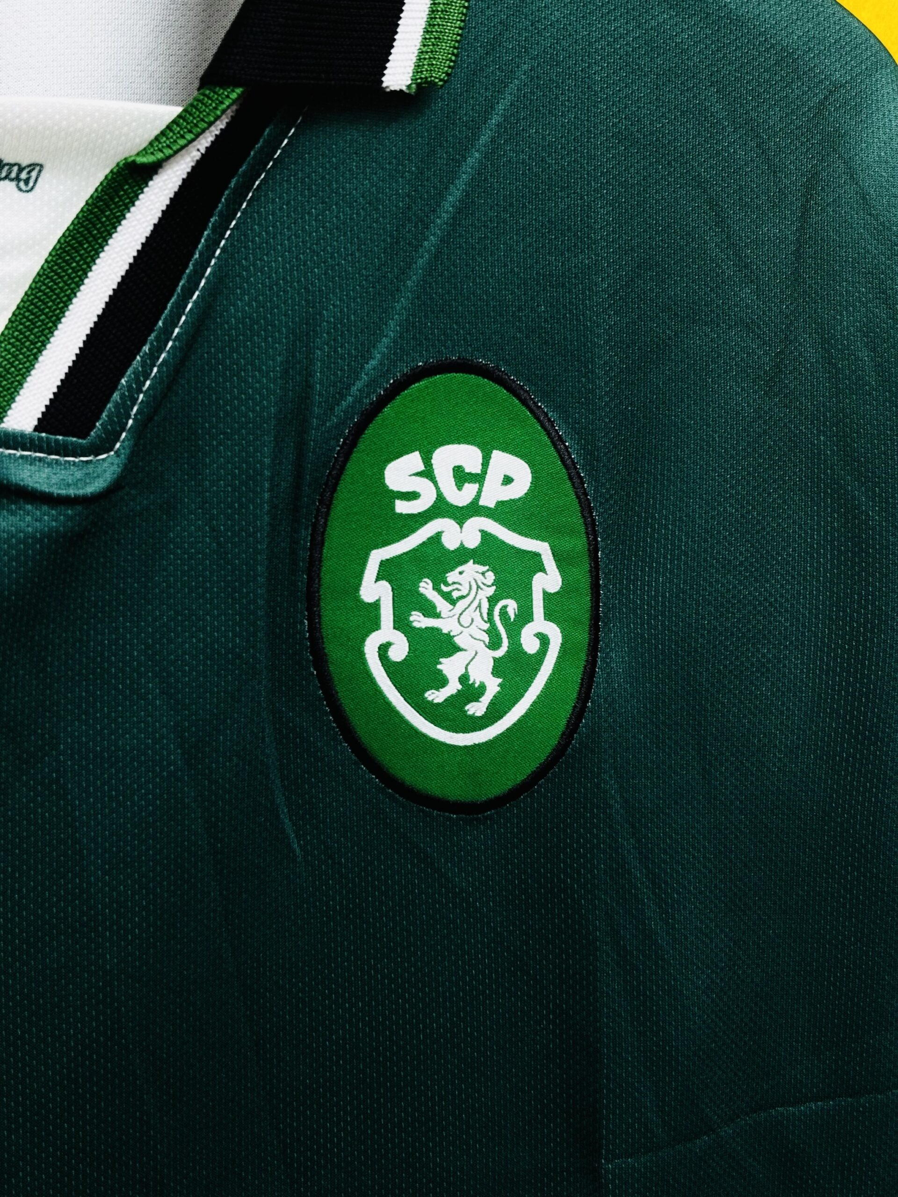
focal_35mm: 52
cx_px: 449
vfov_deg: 36.8
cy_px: 598
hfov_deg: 28.0
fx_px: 1799
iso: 50
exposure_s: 1/50
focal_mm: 5.96
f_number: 1.6
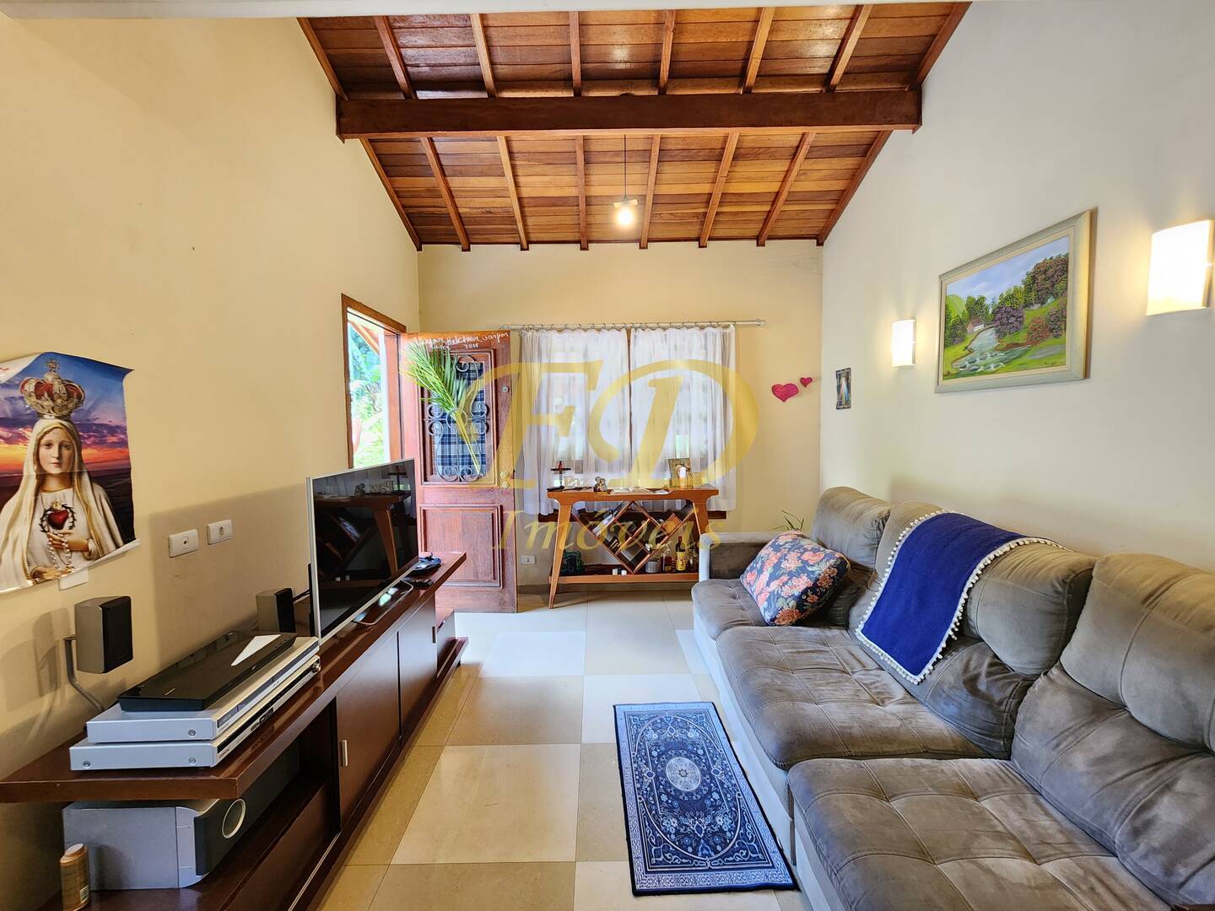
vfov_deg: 89.9
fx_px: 456
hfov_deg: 106.2
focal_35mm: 13
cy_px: 456
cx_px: 608
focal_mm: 2.2
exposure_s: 1/40
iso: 320
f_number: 2.2
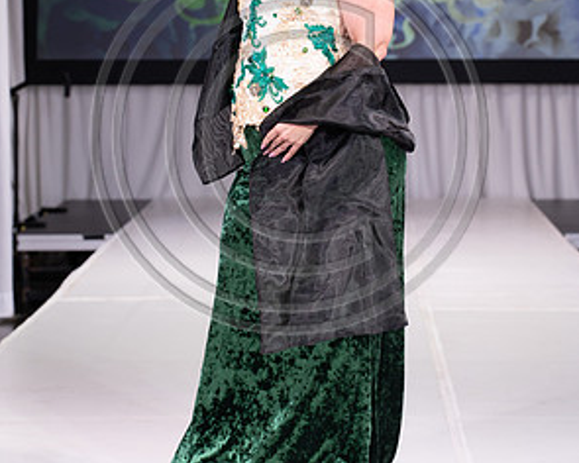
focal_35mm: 143
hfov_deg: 13.5
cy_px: 135
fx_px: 2450
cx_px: 290
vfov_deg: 10.8
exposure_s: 1/400
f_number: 5.6
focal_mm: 100
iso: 2000
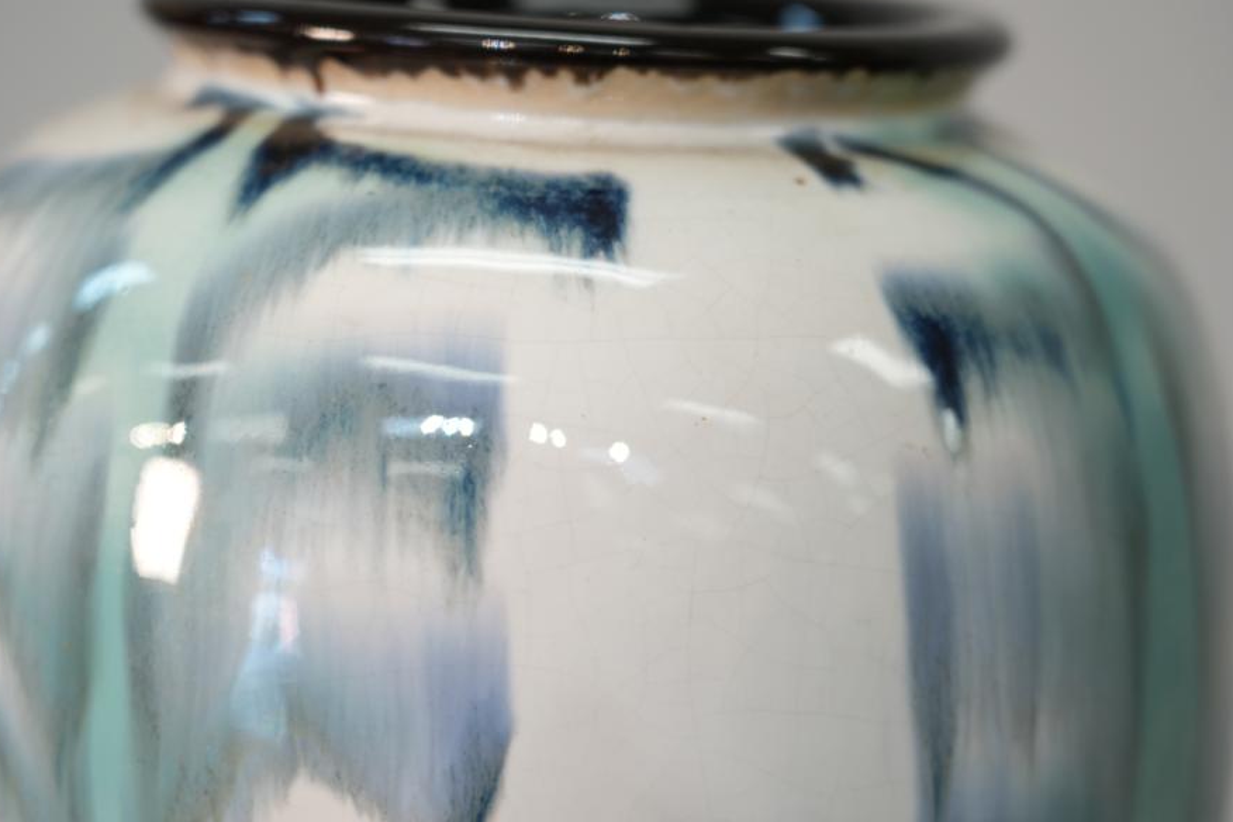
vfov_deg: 10.5
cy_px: 430
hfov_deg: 15.8
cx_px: 542
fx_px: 4452
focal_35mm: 130
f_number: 4
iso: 800
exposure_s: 1/125
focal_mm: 105
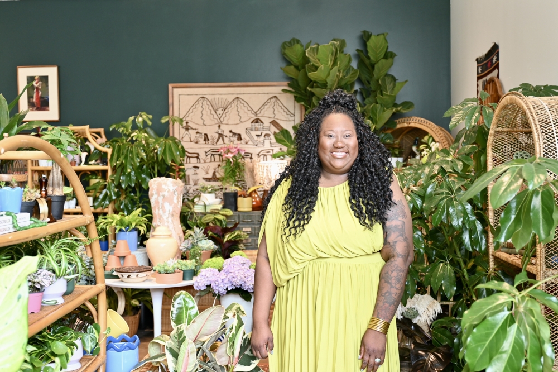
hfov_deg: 46.4
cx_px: 279
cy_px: 186
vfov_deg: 31.9
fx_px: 651
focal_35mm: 42
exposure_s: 1/125
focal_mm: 28
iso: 640
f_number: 2.8
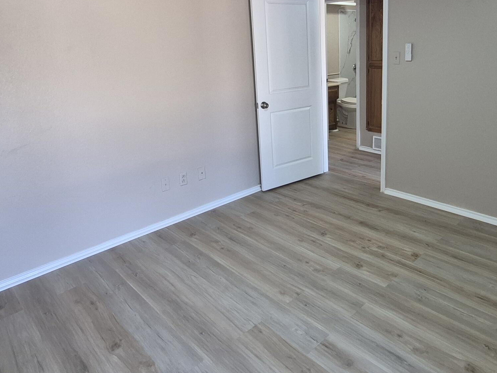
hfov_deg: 66.2
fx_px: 373
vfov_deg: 51.7
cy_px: 114
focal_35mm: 26
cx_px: 314
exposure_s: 1/60
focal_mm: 1.74
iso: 250
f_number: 2.2
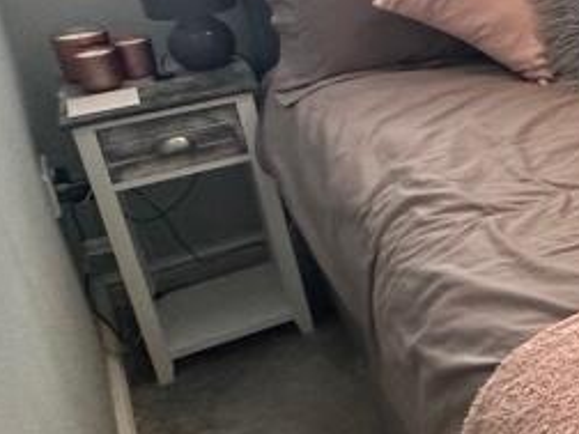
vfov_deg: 24.8
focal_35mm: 57
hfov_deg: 21.4
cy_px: 34
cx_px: 1052
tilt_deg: -19.5
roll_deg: -2.0
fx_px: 953
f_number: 2.2
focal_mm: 2.22
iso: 250
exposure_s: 1/100
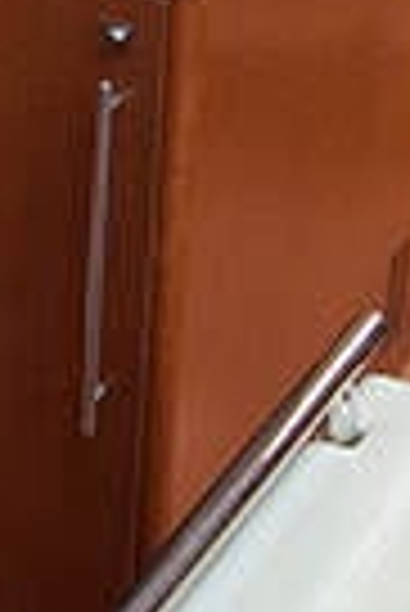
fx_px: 1652
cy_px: -164
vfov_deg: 19.5
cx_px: -189
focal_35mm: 97
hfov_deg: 13.4
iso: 1600
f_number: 5.6
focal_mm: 11
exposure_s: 1/125
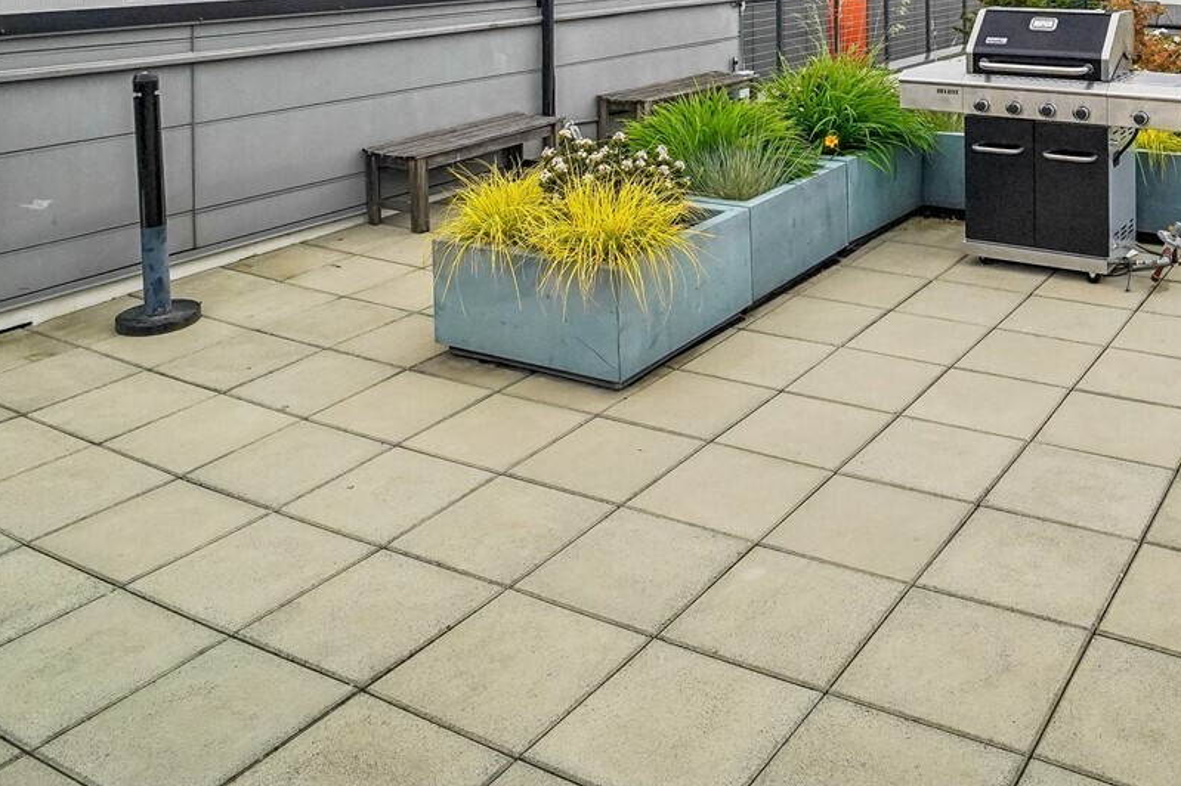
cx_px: 796
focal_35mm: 34
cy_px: -45
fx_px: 1115
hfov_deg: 54.6
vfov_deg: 34.4
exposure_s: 1/1600
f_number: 8
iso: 1600
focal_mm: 16
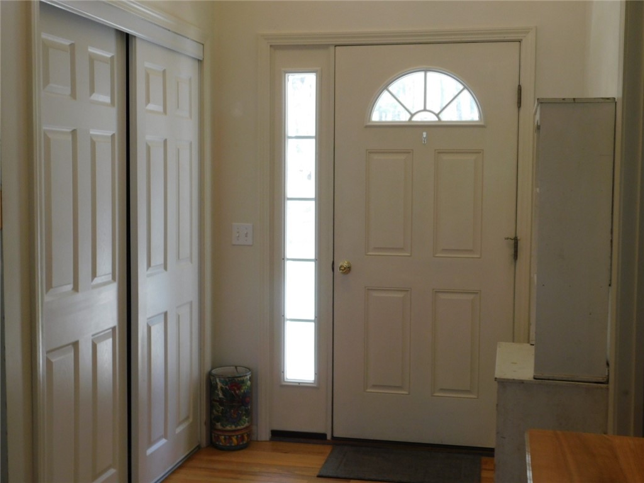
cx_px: 322
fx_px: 837
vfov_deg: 32.2
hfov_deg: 42.1
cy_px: 242
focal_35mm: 45
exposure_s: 1/30
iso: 160
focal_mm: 8
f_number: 3.7
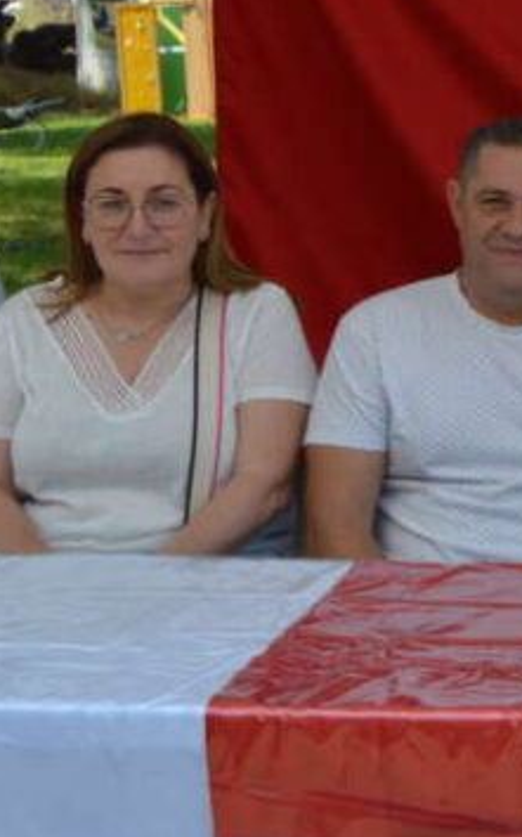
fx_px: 2620
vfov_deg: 18.1
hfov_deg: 10.4
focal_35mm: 115
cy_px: 403
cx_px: 1082
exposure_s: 1/200
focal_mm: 26
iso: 100
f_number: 7.1
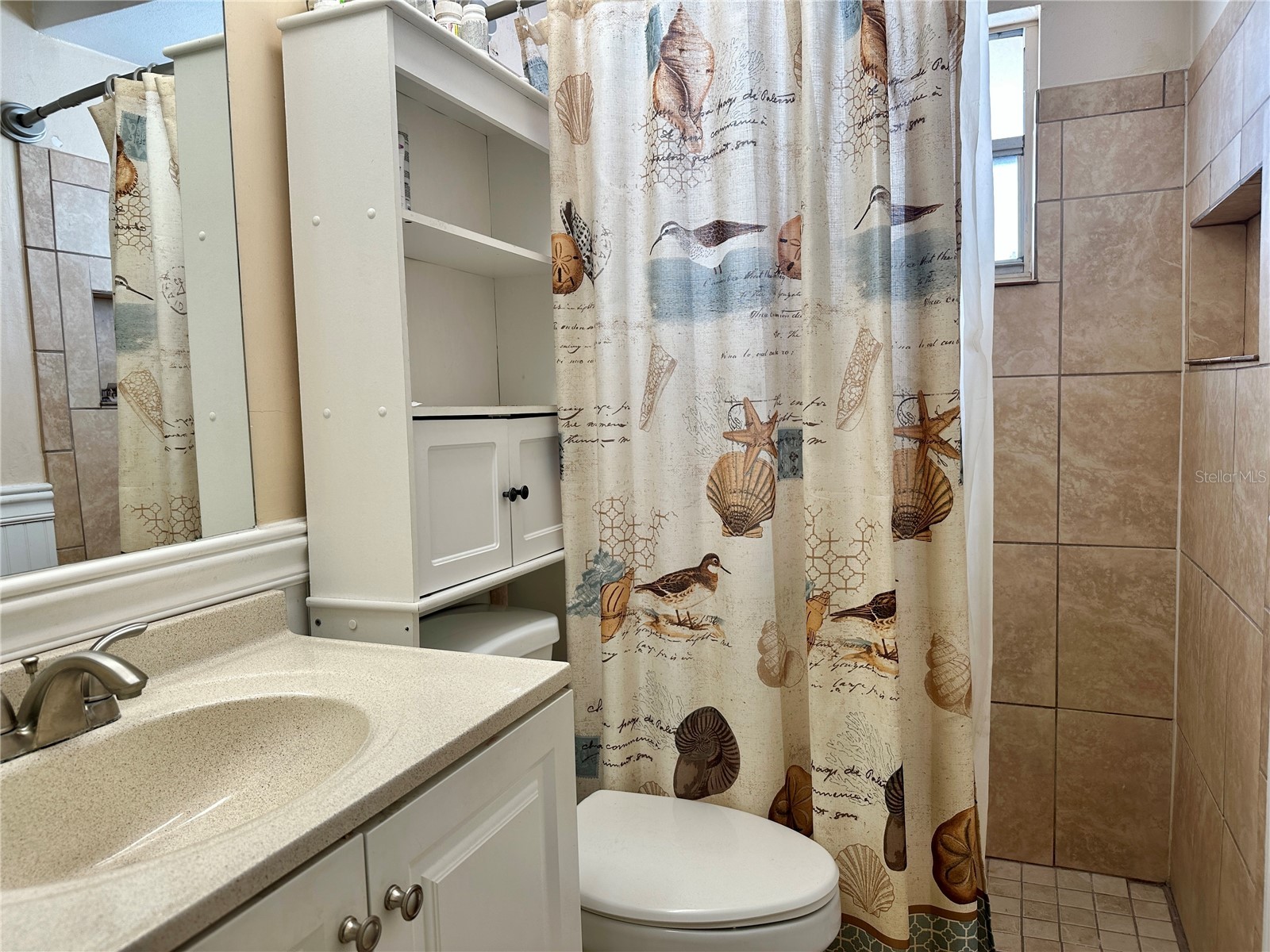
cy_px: 476
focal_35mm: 24
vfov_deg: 56.8
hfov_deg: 71.6
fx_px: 881
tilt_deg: -4.2
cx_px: 635
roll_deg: +1.6
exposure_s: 1/138
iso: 64
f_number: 1.78
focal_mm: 6.86
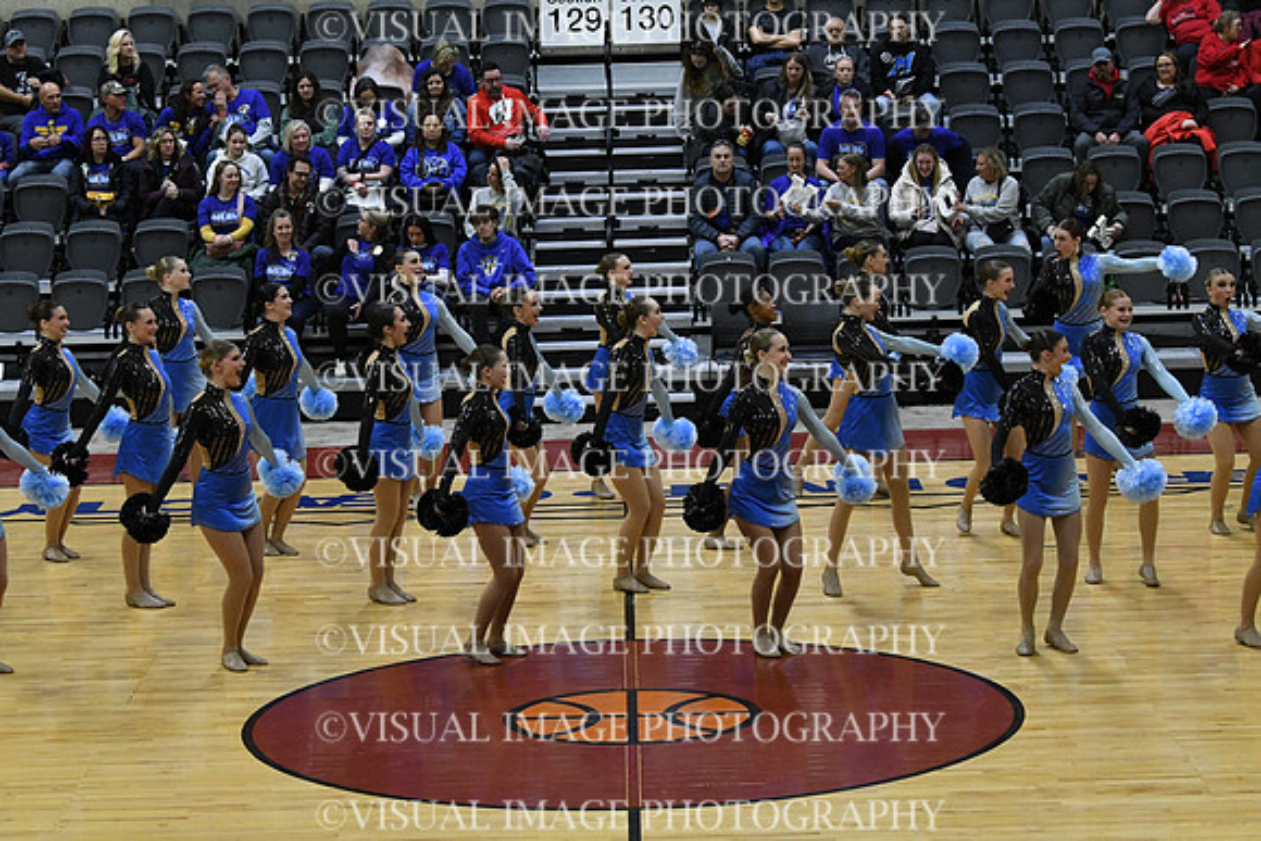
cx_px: 630
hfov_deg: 19.5
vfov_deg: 13.0
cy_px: 420
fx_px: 3679
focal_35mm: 105
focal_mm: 70
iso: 4000
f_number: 4
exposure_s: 1/500
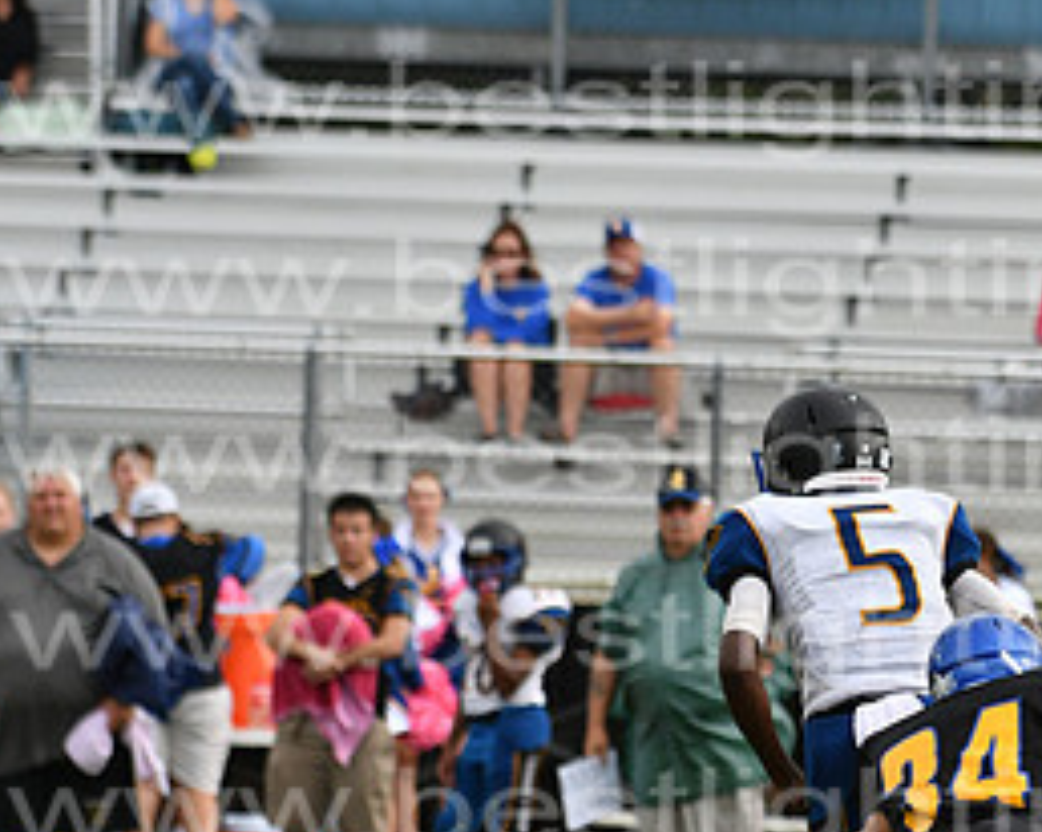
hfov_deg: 4.4
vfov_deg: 3.5
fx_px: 13651
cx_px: 933
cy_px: 729
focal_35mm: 443
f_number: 3.5
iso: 800
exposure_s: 1/4000
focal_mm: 140
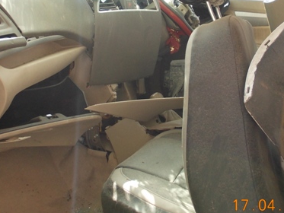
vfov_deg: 30.0
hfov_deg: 39.6
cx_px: 153
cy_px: 65
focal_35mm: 48
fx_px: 394
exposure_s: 1/200
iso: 80
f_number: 2.7
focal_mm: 4
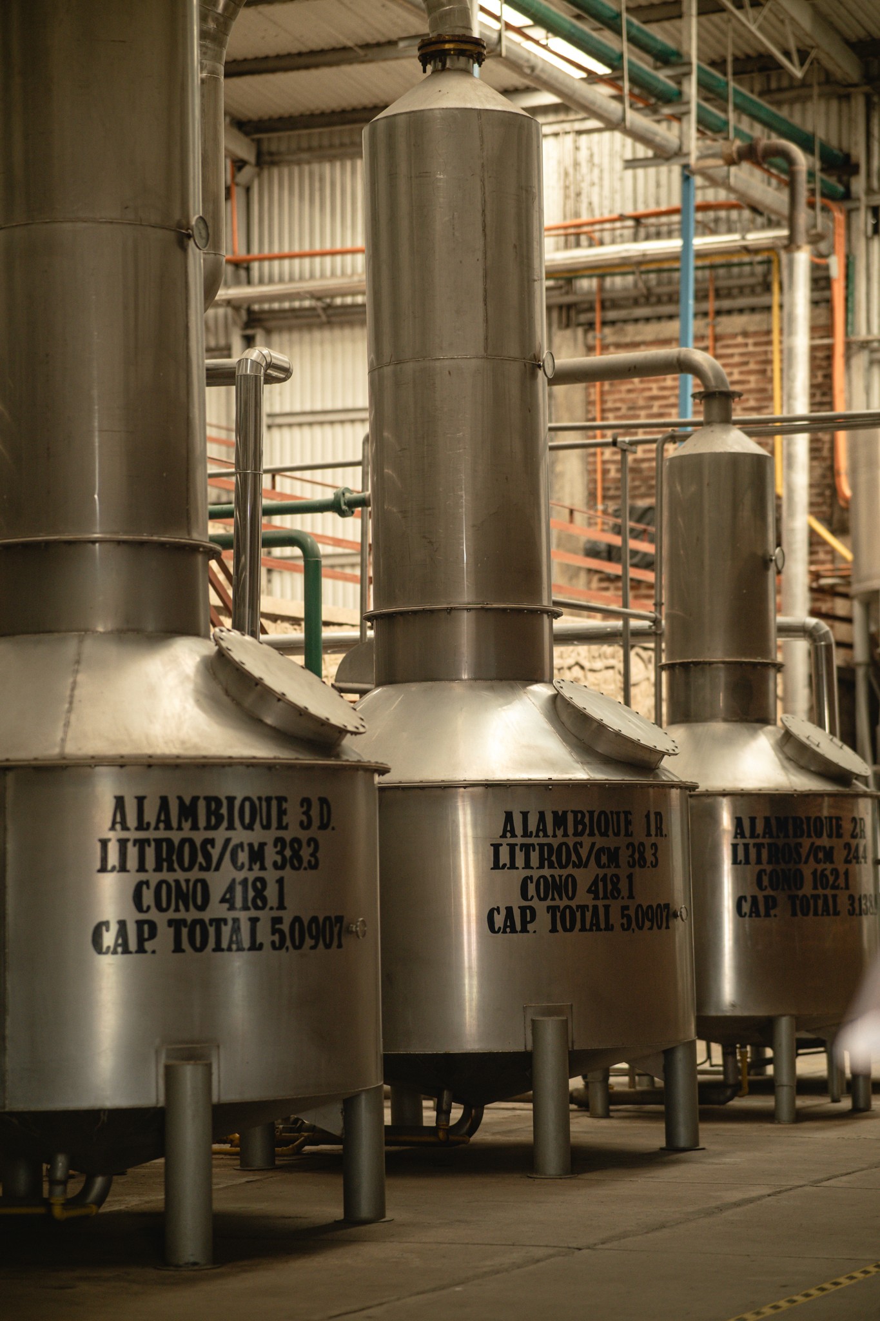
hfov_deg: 16.1
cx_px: 440
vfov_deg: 23.9
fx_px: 3117
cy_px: 660
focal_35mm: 85
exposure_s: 1/640
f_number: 1.8
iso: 1250
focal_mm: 85
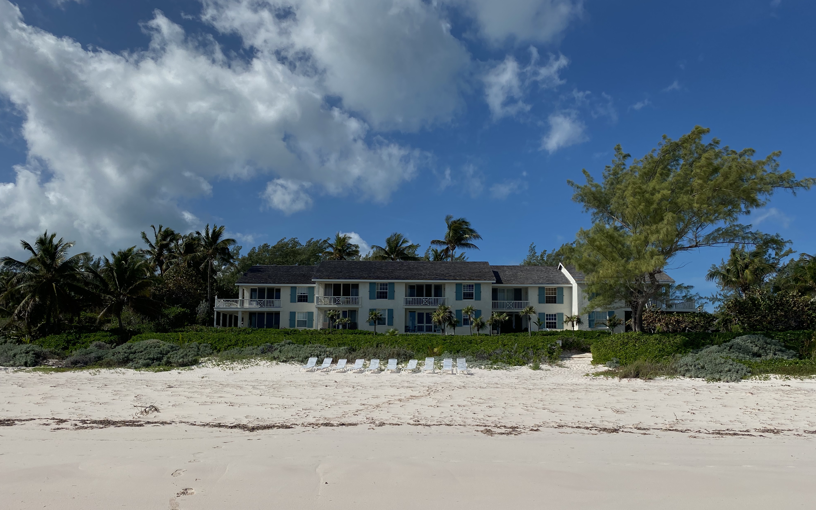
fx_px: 623
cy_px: 310
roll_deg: -0.8
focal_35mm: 28
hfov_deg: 66.5
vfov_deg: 44.3
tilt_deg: +6.0
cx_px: 403
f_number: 1.8
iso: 32
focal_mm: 4.25
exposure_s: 1/8264
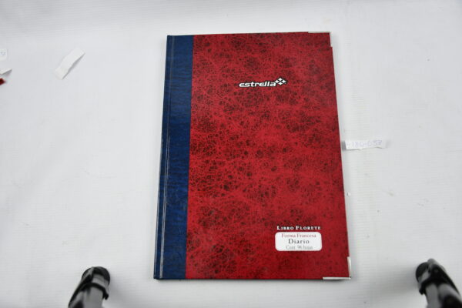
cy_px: 154
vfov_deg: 38.9
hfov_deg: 55.8
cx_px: 231
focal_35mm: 34
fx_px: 436
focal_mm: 23
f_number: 3.8
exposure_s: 1/250
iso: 640
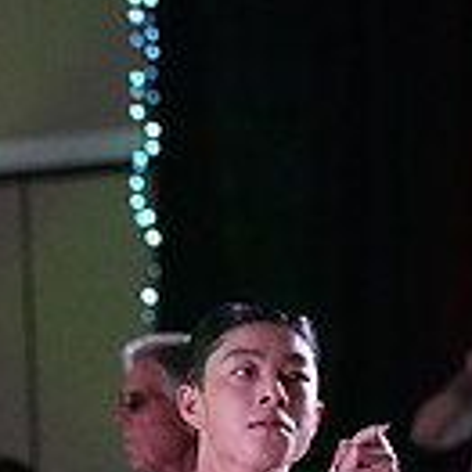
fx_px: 11570
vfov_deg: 2.3
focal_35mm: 750
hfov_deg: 2.3
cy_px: 1002
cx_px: 164
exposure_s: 1/400
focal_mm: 200
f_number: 5.6
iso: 10000
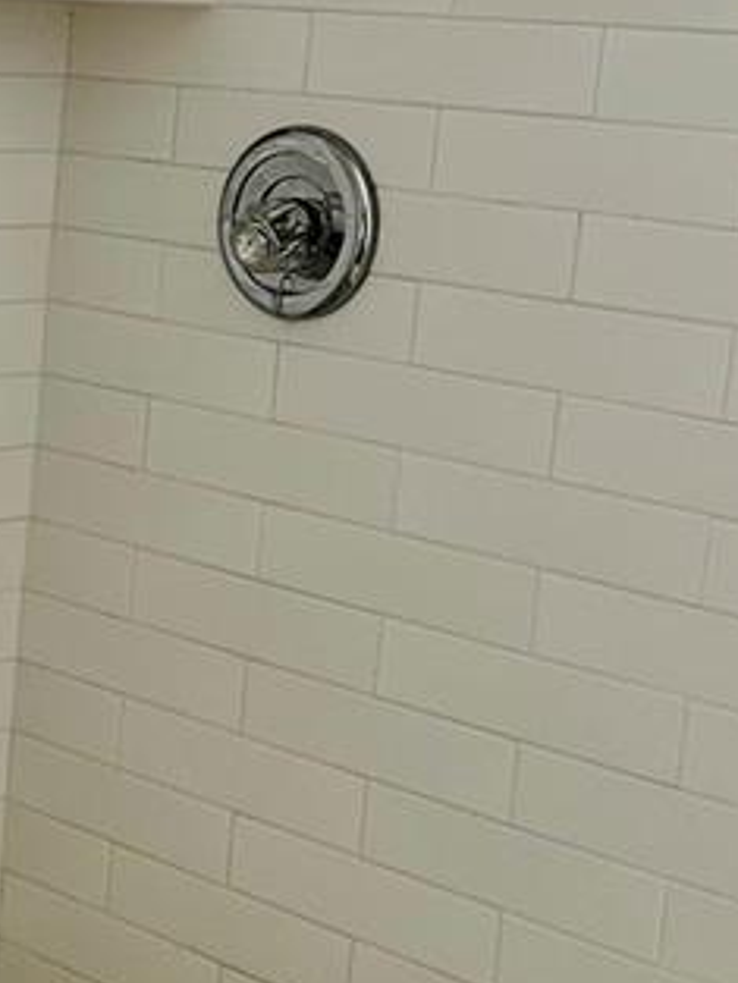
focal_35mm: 92
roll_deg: -3.4
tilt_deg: -10.1
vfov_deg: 21.3
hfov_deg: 15.3
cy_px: 440
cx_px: -220
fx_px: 2613
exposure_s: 1/60
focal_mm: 6.86
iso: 200
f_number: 1.78
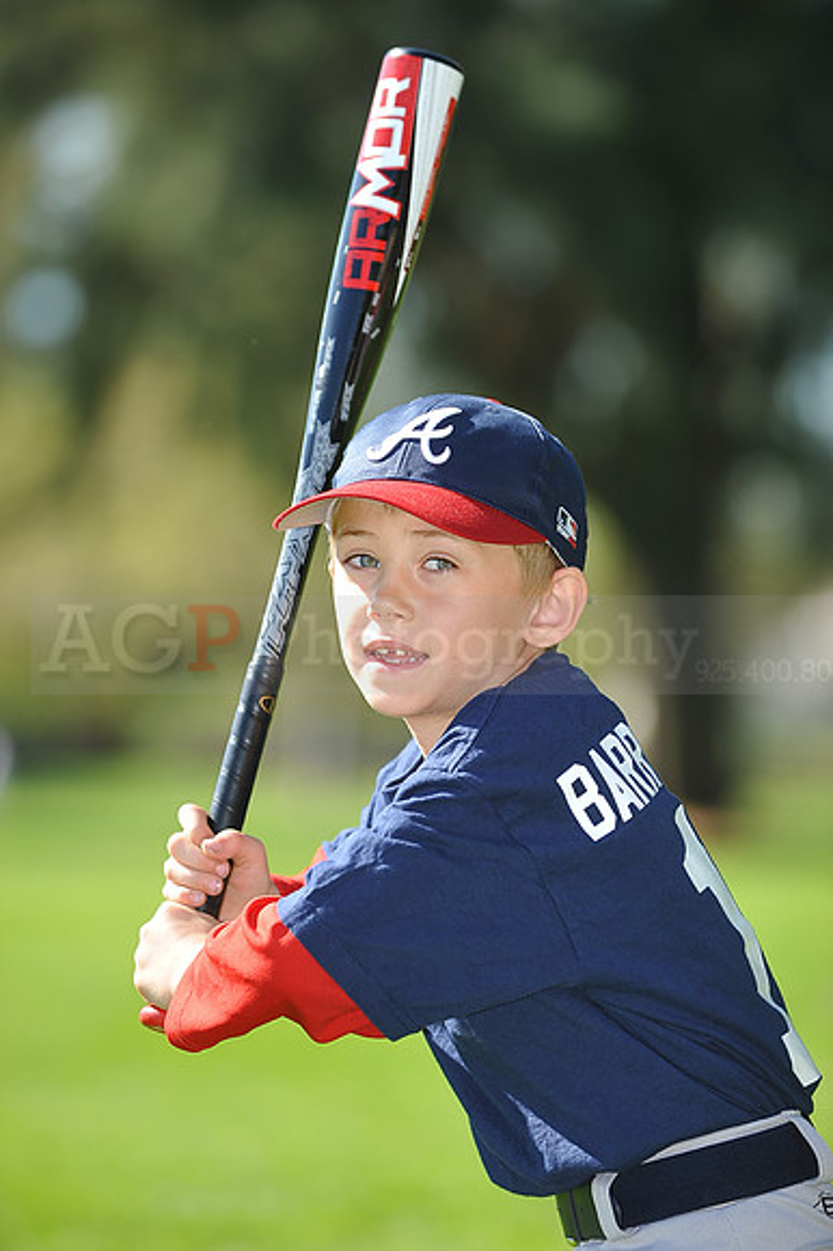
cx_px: 416
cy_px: 626
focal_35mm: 200
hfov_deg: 6.9
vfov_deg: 10.3
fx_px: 6949
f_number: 4.5
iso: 200
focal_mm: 200
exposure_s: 1/640
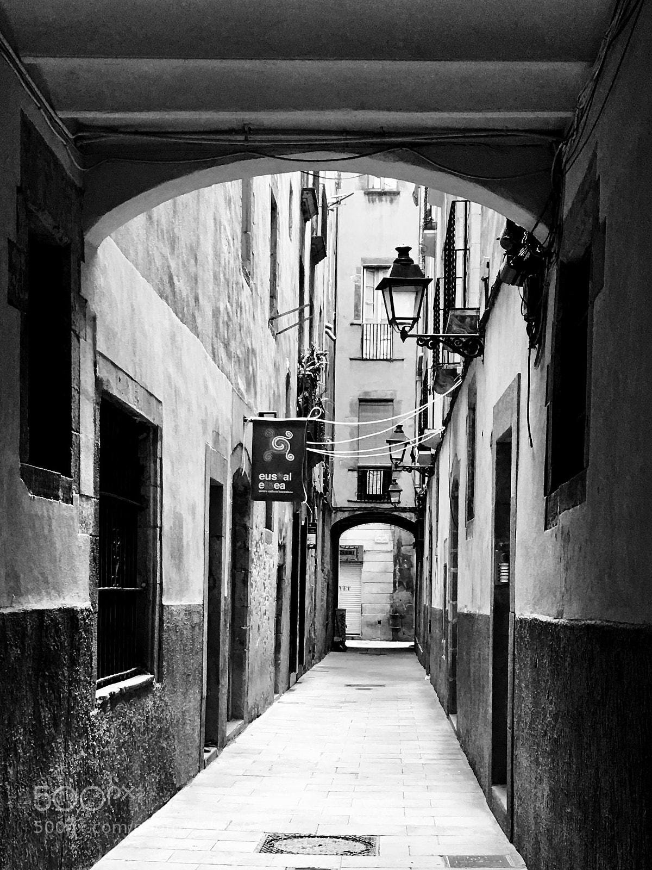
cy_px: 435
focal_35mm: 29
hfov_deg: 48.2
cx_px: 326
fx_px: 728
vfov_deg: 61.7
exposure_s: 1/33
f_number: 2.2
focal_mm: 4.15
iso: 64
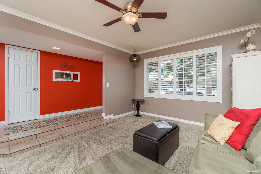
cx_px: 130
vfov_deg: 77.4
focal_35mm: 15
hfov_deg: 100.4
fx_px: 109
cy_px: 87
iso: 500
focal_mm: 10
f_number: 6.3
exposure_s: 1/200
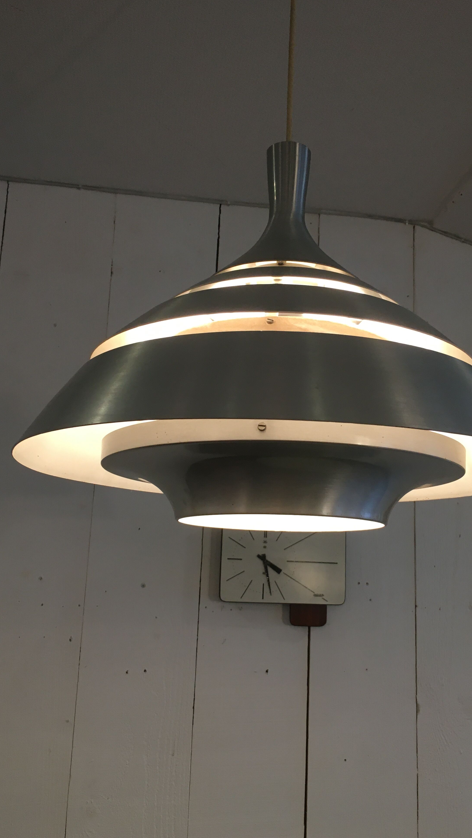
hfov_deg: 35.6
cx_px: 269
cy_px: 428
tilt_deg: +13.0
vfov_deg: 59.5
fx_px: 734
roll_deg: -2.3
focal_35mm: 33
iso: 40
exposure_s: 1/33
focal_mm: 4.15
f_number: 2.2
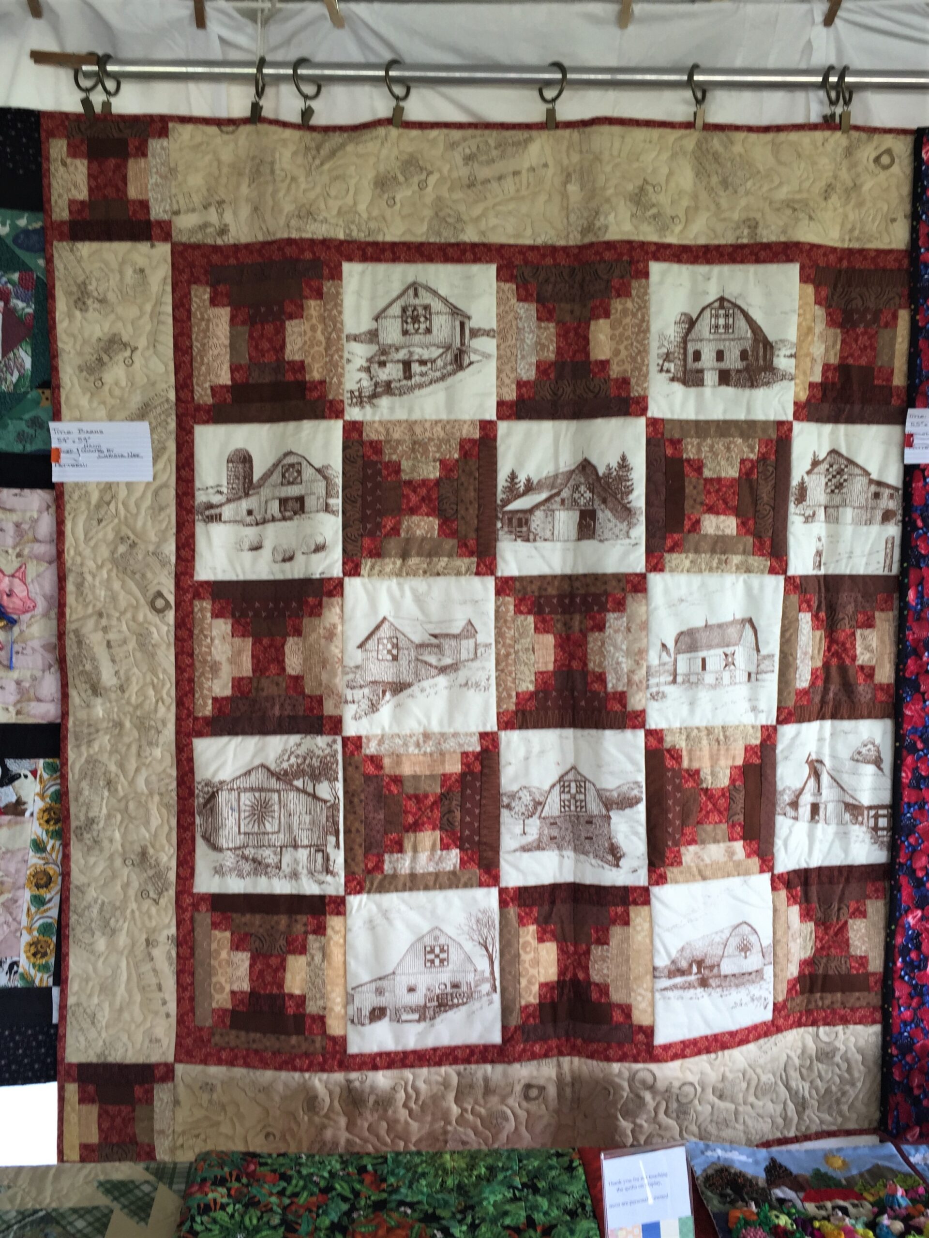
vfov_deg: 61.7
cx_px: 464
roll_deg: -0.5
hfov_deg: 48.2
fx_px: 1038
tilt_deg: -9.4
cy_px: 619
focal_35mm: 29
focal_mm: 4.15
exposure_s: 1/60
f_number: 2.2
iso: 32
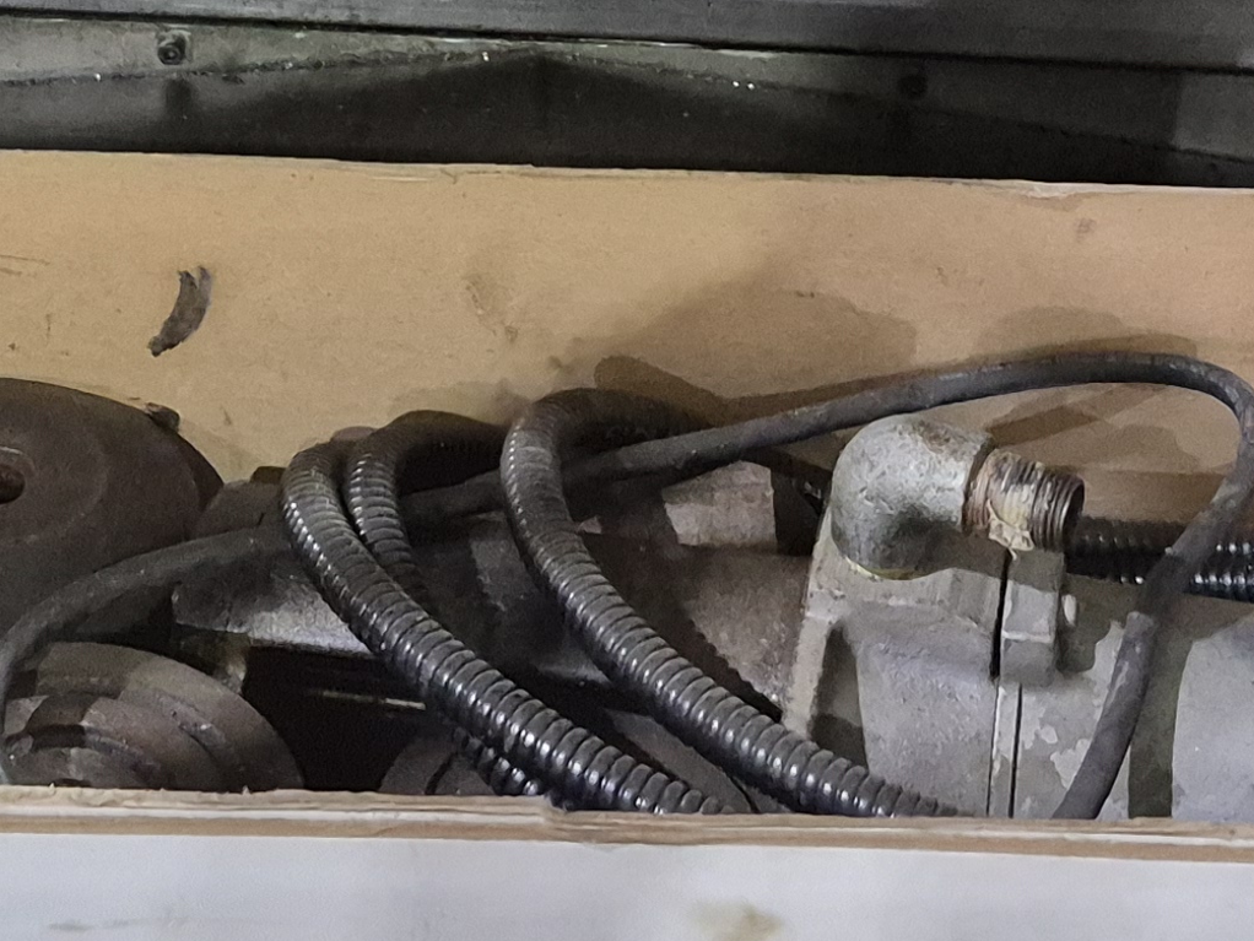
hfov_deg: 21.8
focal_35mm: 90
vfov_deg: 15.8
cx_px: 584
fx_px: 3261
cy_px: -206
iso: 1600
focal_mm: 5.4
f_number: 1.8
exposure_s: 1/120
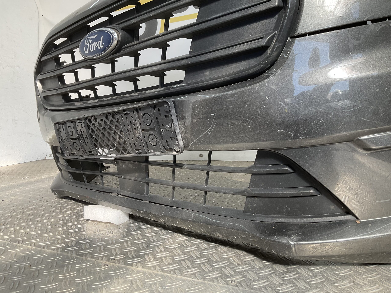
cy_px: 146
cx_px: 196
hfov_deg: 61.7
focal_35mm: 29
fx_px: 328
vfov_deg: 48.2
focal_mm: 3
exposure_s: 1/220
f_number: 1.8
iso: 16
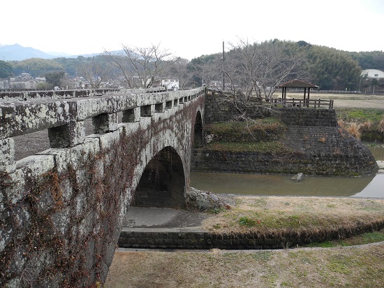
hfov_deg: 63.5
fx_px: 310
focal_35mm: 28
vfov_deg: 49.7
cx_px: 192
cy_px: 144
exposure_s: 1/397
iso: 100
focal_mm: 6
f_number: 2.8
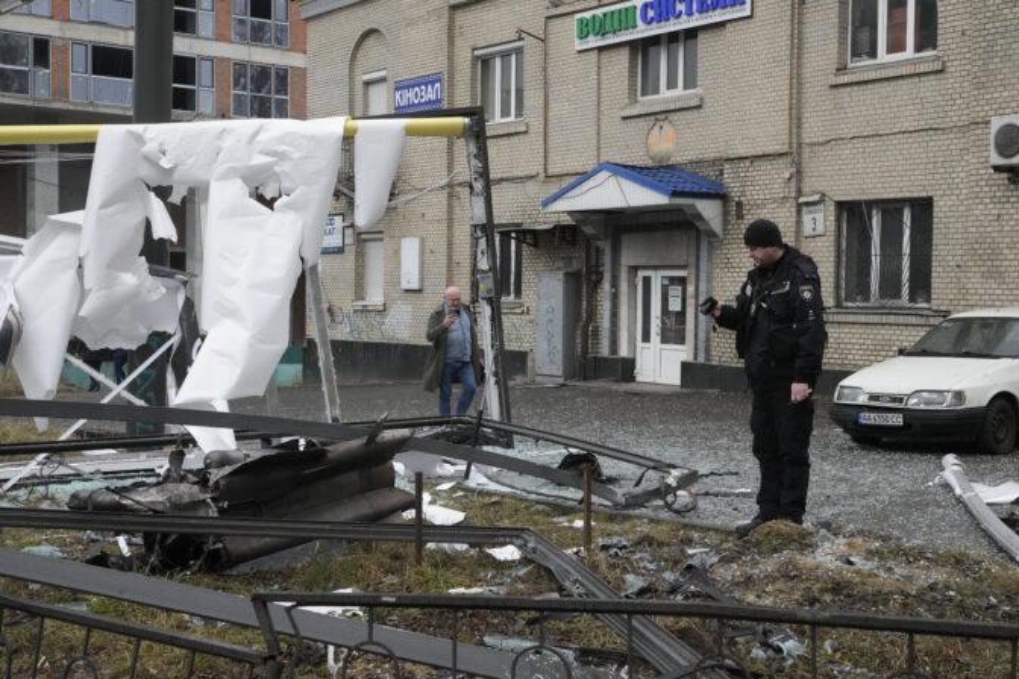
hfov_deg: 42.7
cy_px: 340
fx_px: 1302
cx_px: 510
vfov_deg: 29.2
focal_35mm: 46
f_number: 13
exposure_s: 1/500
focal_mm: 46
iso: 4000
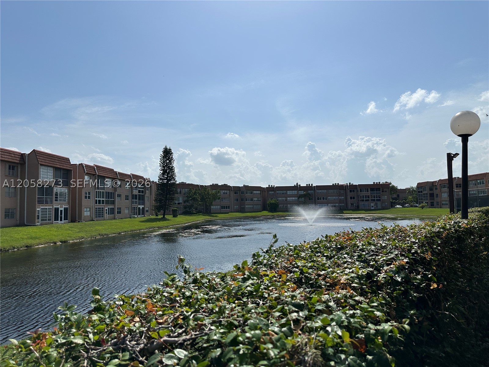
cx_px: 244
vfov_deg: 56.8
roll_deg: +0.2
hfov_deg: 71.6
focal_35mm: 24
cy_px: 184
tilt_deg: +3.0
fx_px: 339
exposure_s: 1/15625
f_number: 1.78
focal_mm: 6.86
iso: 80
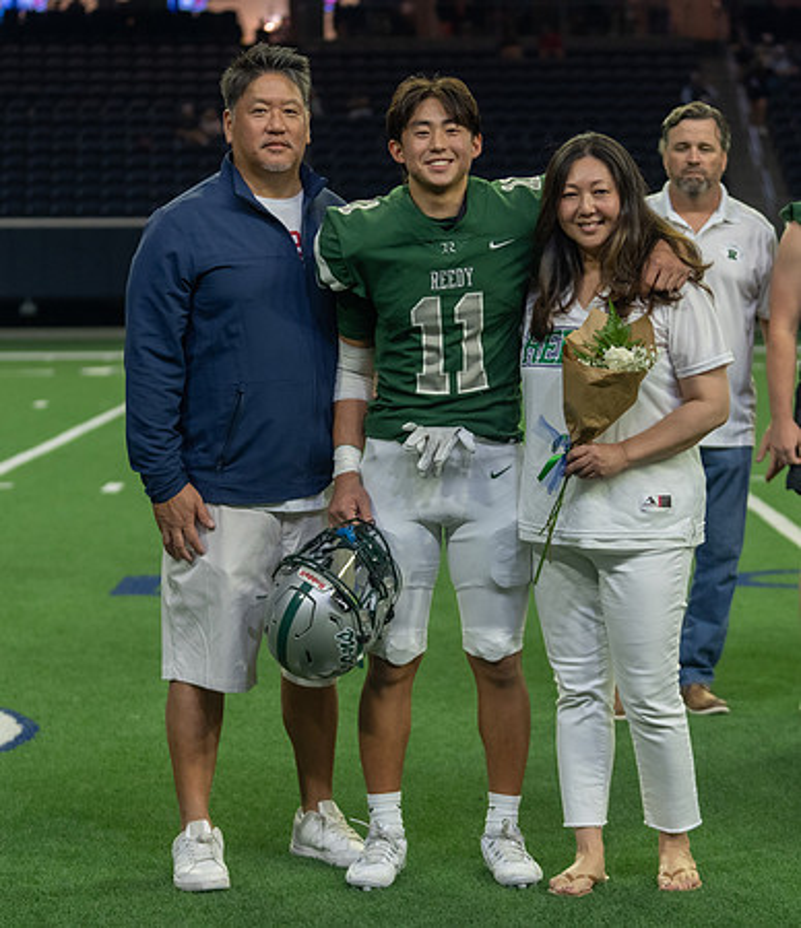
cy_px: 430
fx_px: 3219
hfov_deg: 14.2
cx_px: 467
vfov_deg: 16.4
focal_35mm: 114
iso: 1250
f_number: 2.8
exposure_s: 1/320
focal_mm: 70
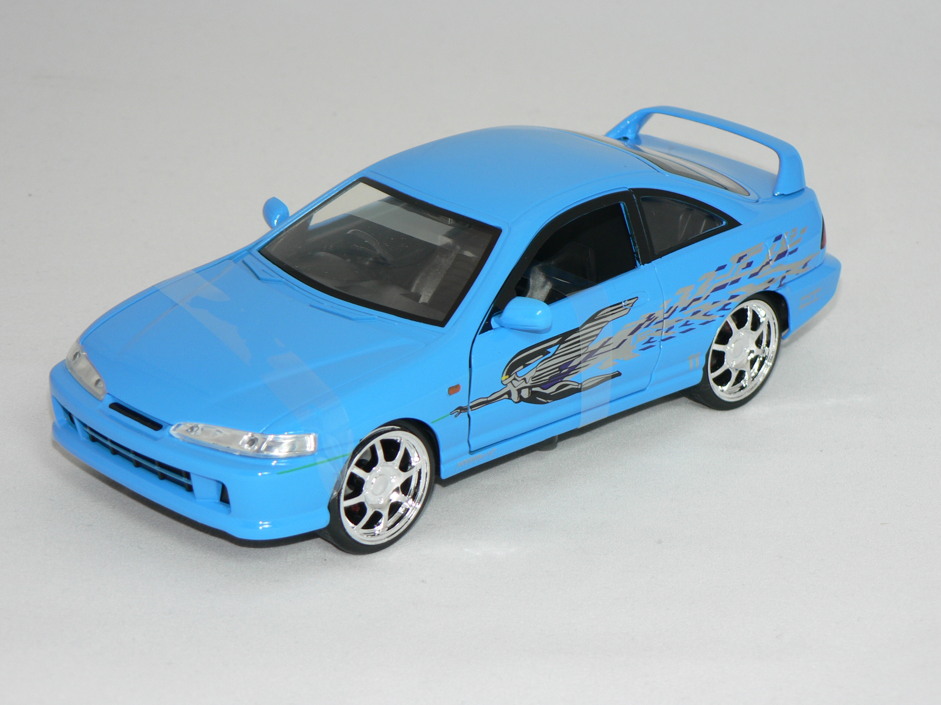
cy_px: 352
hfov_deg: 19.8
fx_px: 2691
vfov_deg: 14.9
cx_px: 470
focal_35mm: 99
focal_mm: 16.5
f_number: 3.2
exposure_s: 1/60
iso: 80
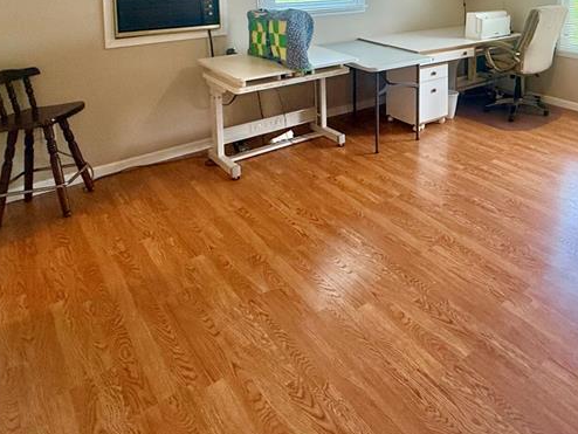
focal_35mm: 29
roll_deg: -1.0
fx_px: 484
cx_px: 514
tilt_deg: -3.6
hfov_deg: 54.2
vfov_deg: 41.5
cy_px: -7
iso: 160
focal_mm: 2.22
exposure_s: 1/120
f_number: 2.2
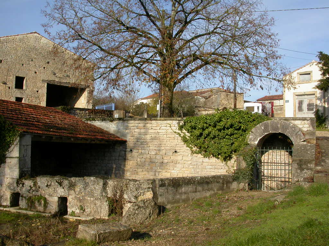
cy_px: 123
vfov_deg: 37.7
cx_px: 164
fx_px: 361
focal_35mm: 38
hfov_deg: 49.0
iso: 100
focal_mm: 7.85
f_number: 6.7
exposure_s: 1/364
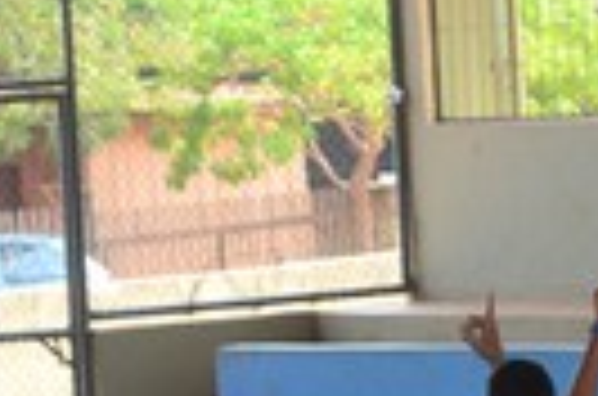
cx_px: 647
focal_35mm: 484
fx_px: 8016
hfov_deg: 4.3
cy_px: 657
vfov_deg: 2.8
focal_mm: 95
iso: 800
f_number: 5.6
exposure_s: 1/500
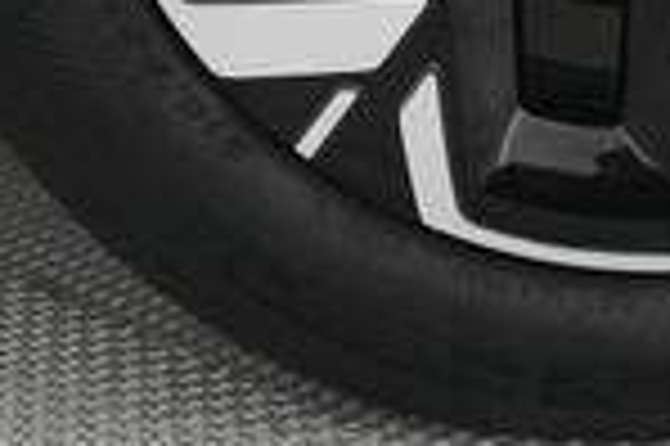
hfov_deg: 16.6
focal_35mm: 120
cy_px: -284
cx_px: 701
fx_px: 2231
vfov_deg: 10.8
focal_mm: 28
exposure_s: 1/160
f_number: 4
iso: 4000
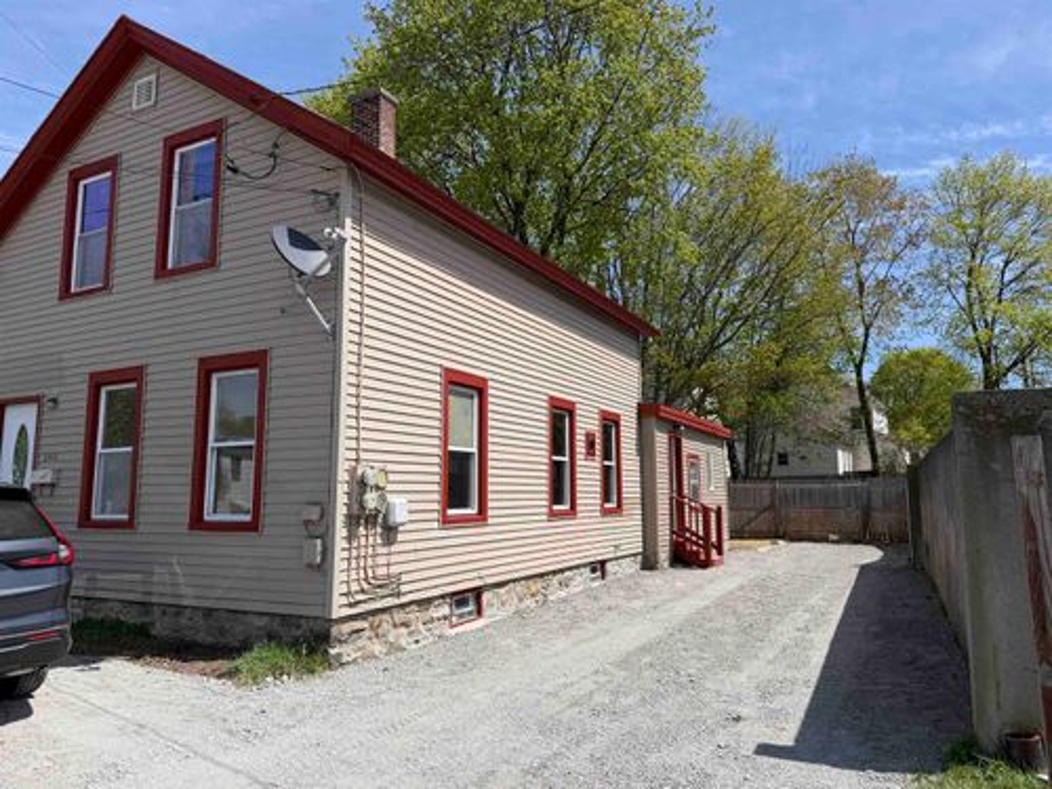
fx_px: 729
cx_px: 526
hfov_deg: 71.6
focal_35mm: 24
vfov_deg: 56.8
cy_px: 394
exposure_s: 1/6173
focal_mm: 6.76
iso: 80
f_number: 1.78
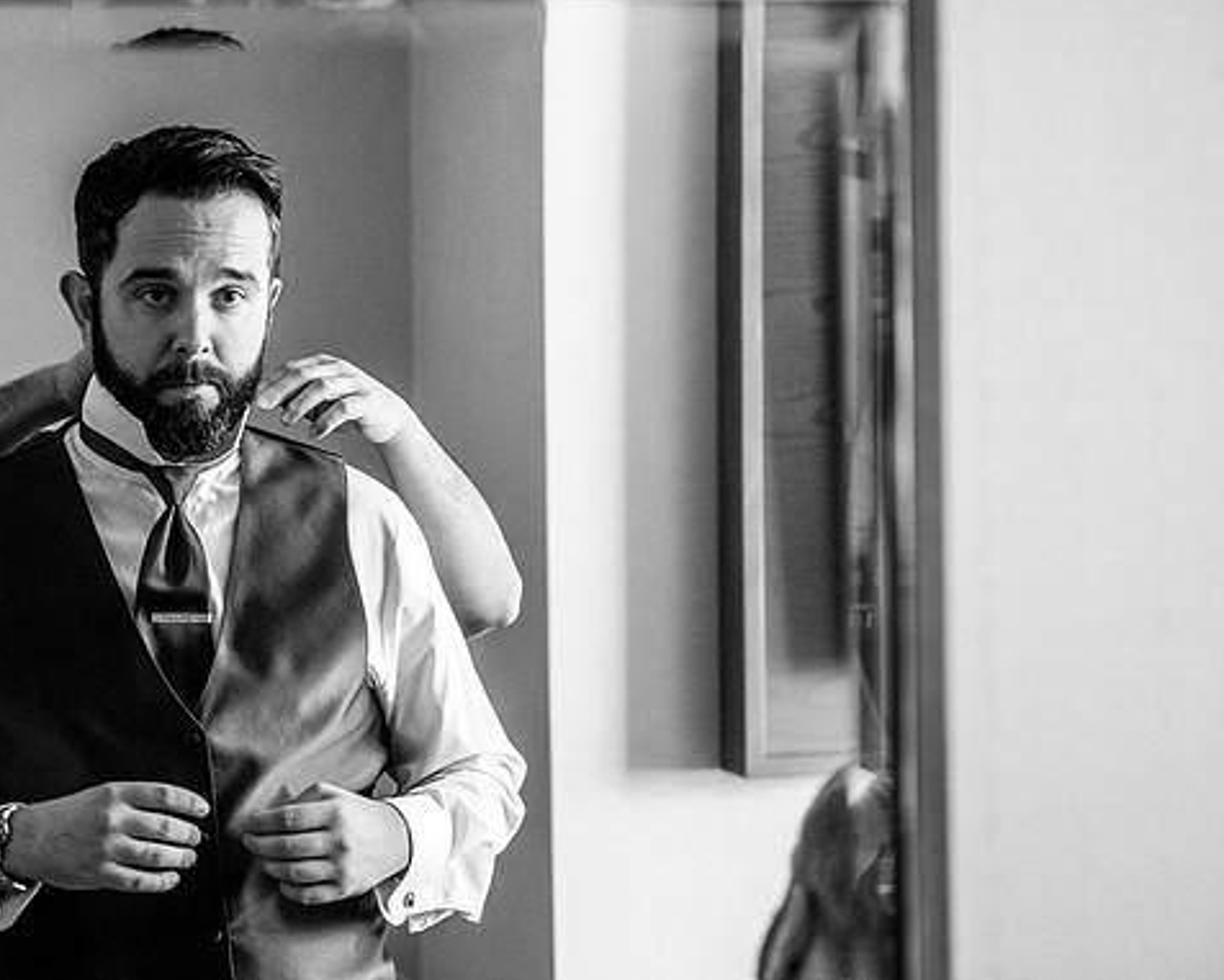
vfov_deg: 12.9
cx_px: 512
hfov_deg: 16.0
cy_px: 486
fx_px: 4348
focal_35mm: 120
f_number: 4
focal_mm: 105
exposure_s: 1/160
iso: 2000
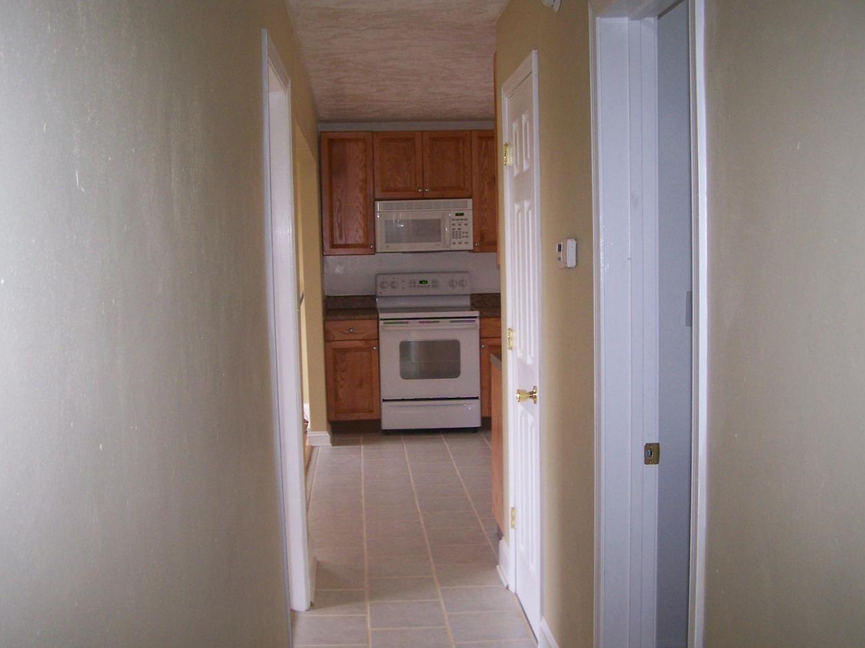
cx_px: 431
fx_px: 974
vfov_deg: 36.8
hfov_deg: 47.9
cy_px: 320
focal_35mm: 39
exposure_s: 1/60
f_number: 2.8
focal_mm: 6.3
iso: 160
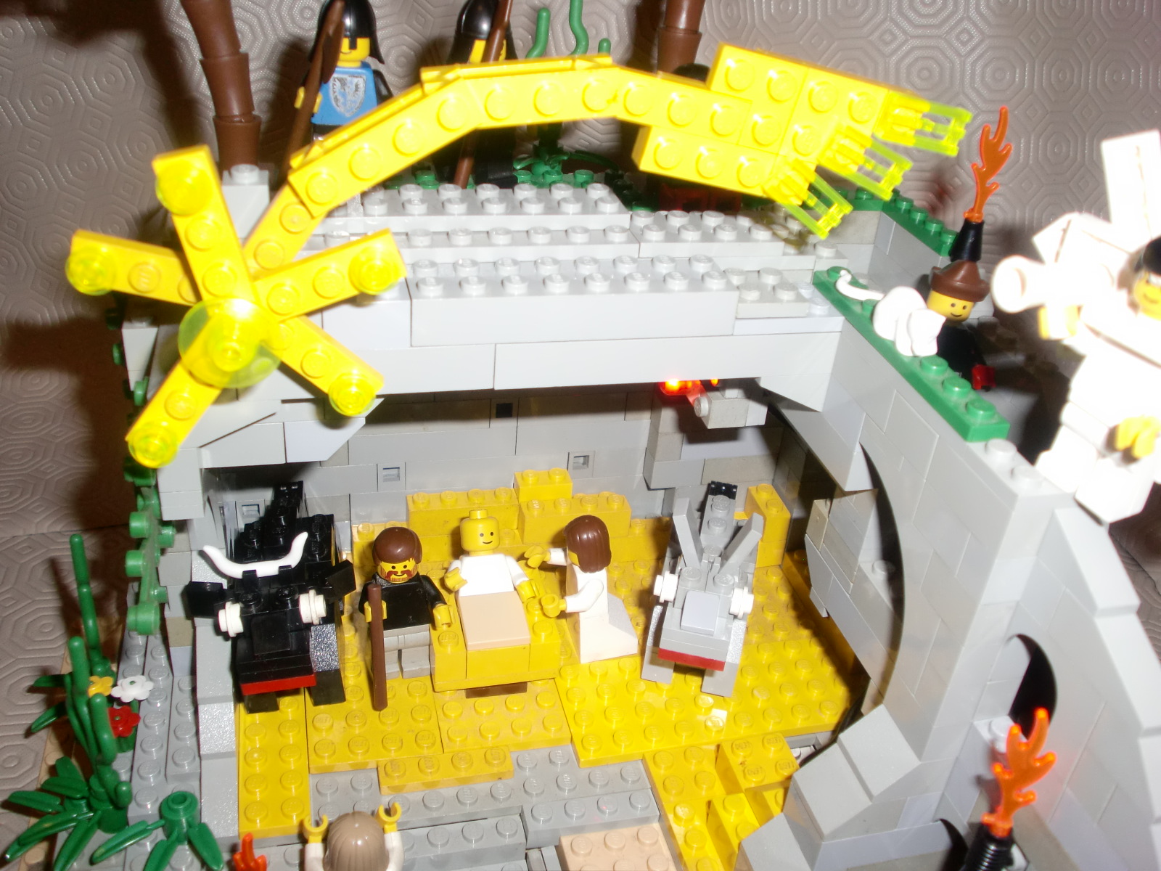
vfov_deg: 41.8
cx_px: 580
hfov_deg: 54.0
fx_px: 1140
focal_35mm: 34
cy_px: 436
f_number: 2.8
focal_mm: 5.58
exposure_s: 1/60
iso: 125
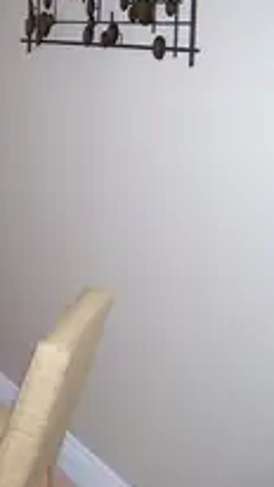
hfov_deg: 15.2
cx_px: -170
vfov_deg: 29.1
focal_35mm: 72
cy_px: 158
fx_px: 929
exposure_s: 1/112
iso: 140
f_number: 2.7
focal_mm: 5.6
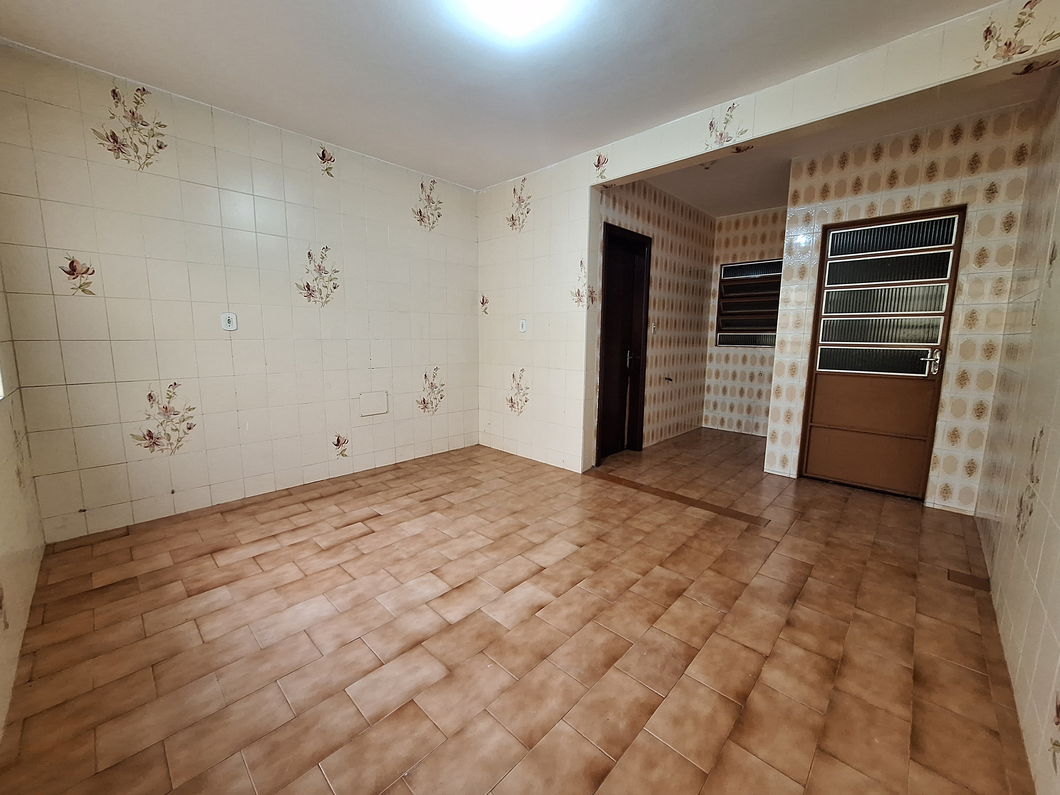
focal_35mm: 13
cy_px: 398
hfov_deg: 106.2
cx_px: 530
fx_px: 398
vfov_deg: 89.9
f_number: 2.2
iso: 250
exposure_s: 1/24
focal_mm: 1.74
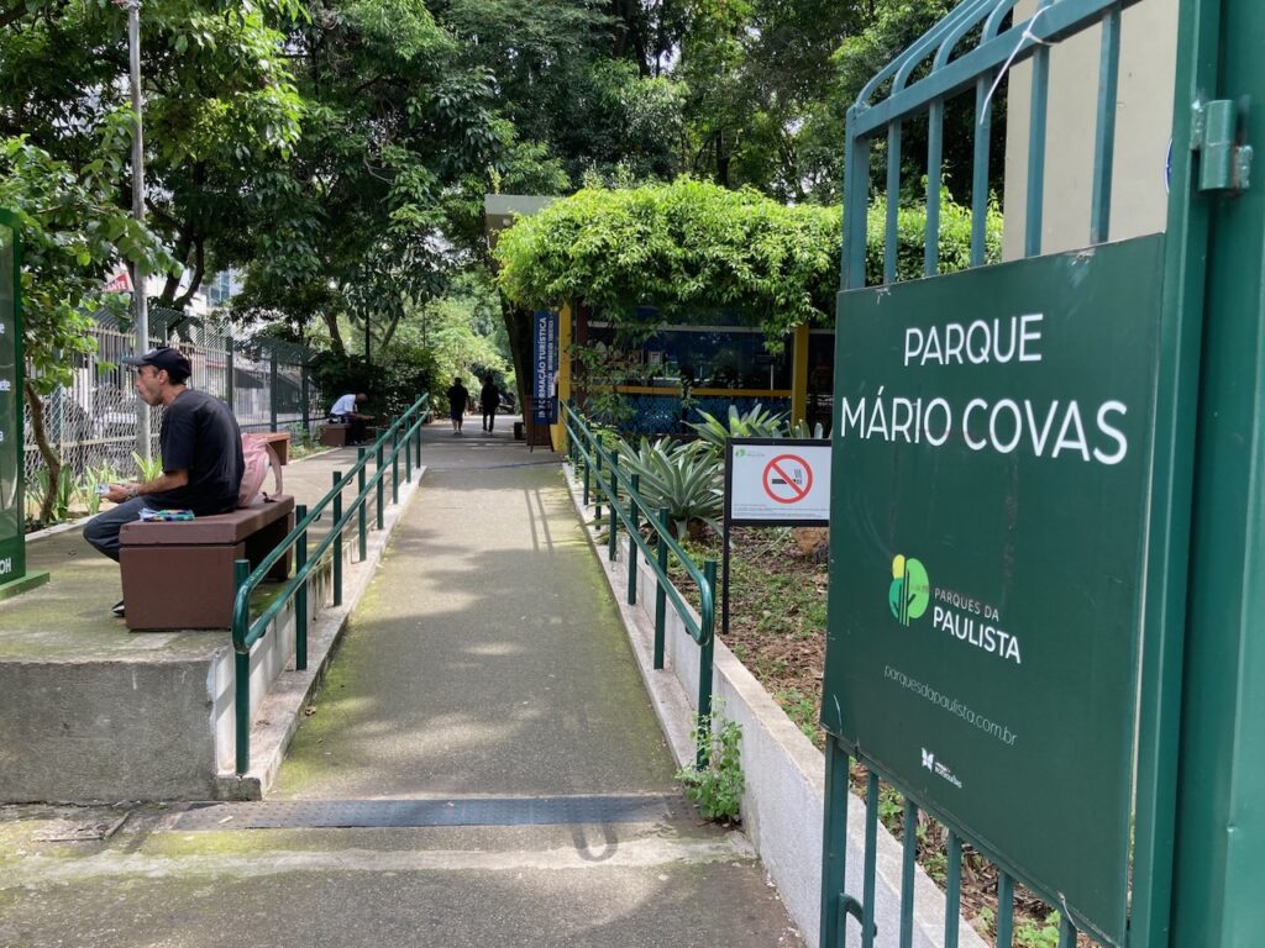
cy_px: 474
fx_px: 1023
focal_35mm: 28
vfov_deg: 49.7
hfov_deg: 63.4
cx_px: 632
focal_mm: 3.99
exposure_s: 1/171
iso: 20
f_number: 1.8
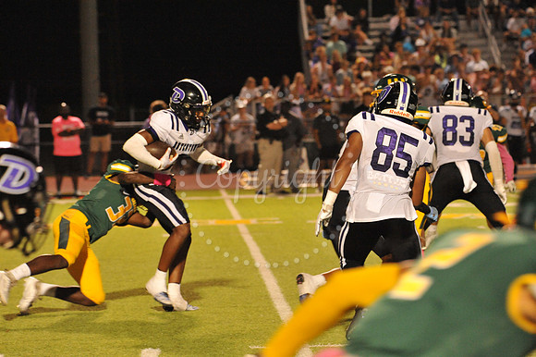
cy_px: 178
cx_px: 268
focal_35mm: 200
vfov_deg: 6.9
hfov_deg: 10.3
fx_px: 2976
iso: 6400
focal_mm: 200
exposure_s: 1/200
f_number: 6.3
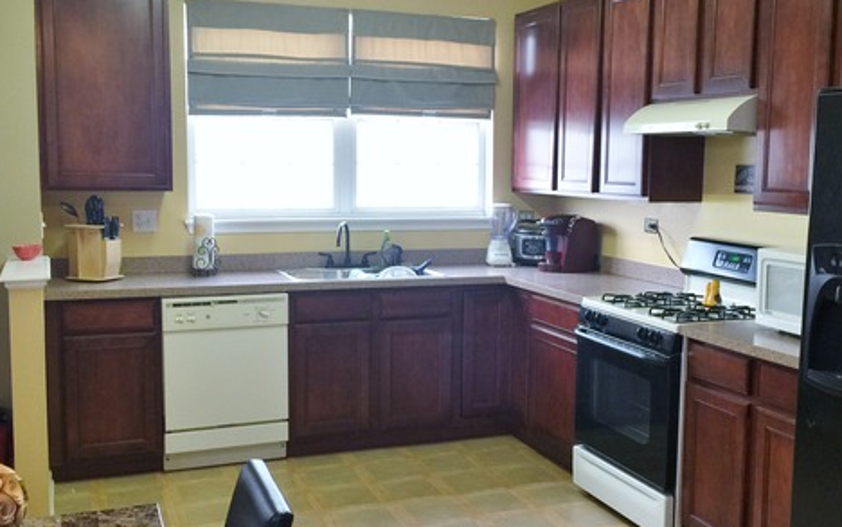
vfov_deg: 30.6
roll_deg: -0.7
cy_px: 281
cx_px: 464
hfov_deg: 47.1
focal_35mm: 42
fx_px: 964
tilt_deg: -6.7
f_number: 2.2
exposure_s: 1/15
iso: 50
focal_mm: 4.15
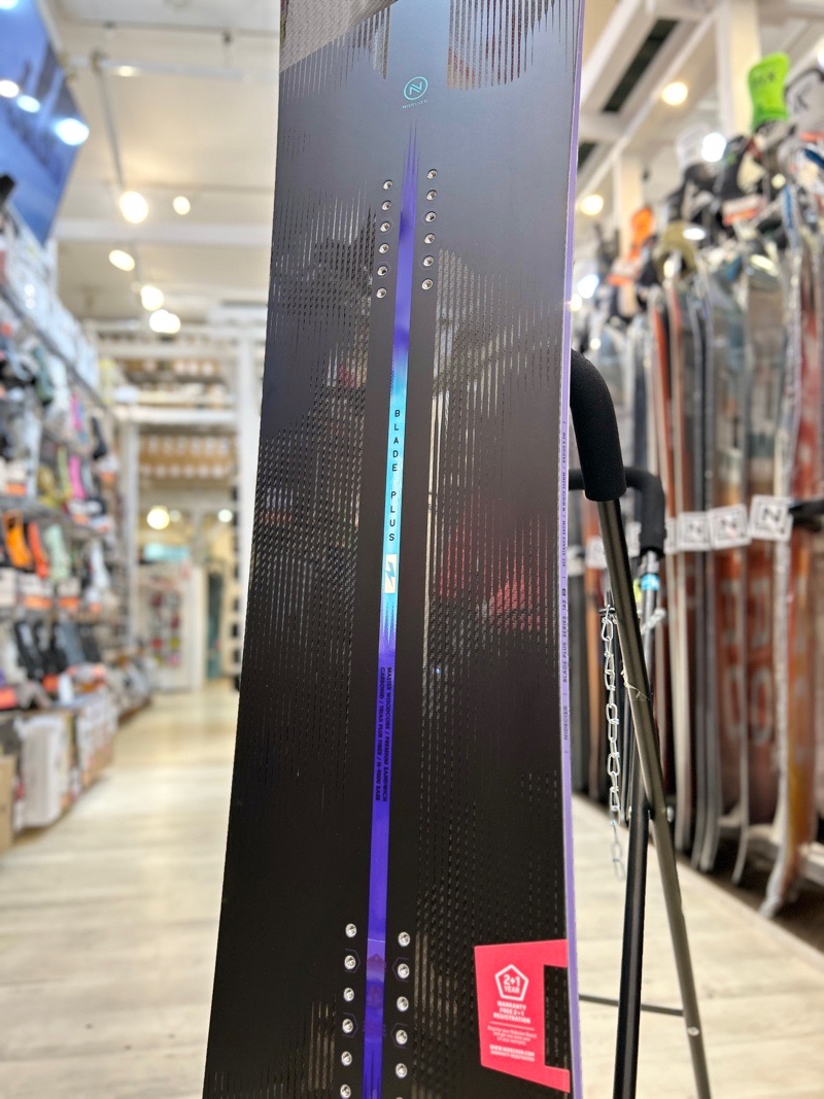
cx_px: 412
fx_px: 825
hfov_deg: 53.1
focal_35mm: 26
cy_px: 550
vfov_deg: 67.3
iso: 160
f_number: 1.5
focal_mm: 5.7
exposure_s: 1/50
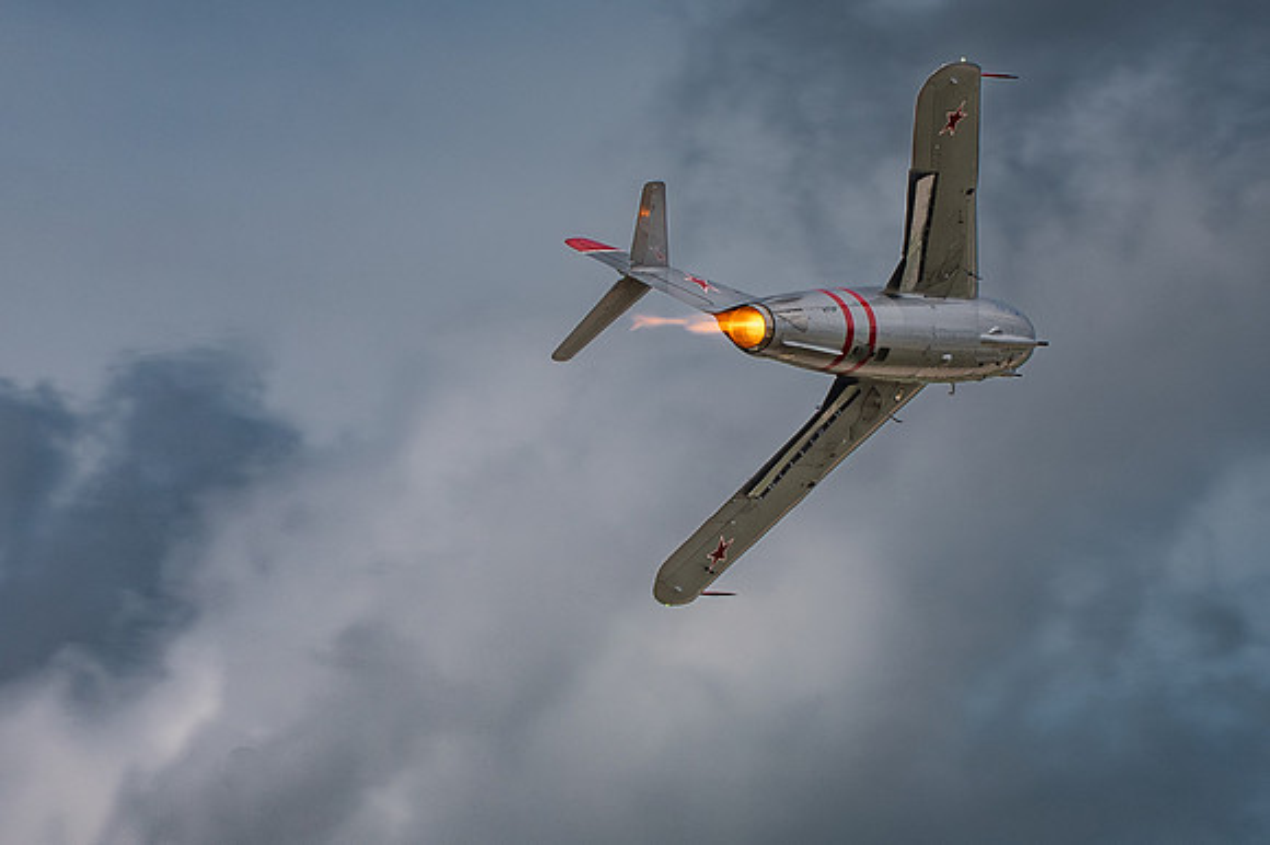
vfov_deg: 1.9
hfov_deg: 2.9
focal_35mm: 721
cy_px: 420
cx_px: 861
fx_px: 25411
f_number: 18
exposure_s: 1/500
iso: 250
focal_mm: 300
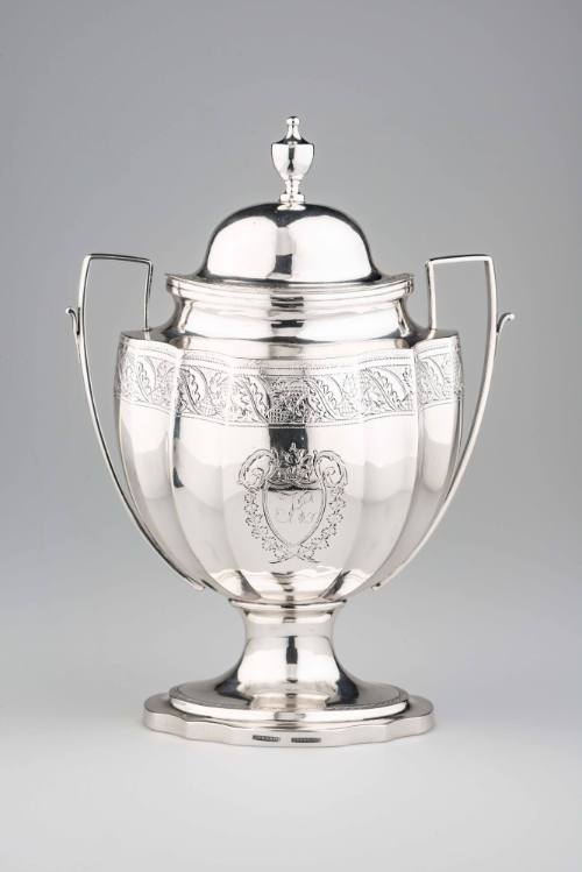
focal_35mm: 105
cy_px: 436
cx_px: 291
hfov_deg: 13.1
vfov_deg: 19.4
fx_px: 2544
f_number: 22
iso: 100
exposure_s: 1/125
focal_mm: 105
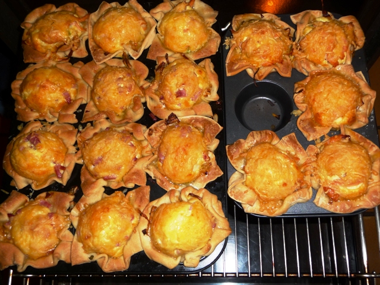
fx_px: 439
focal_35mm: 40
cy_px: 142
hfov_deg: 46.8
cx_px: 190
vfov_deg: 36.0
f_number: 3.9
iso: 100
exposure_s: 1/30
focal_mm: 6.7
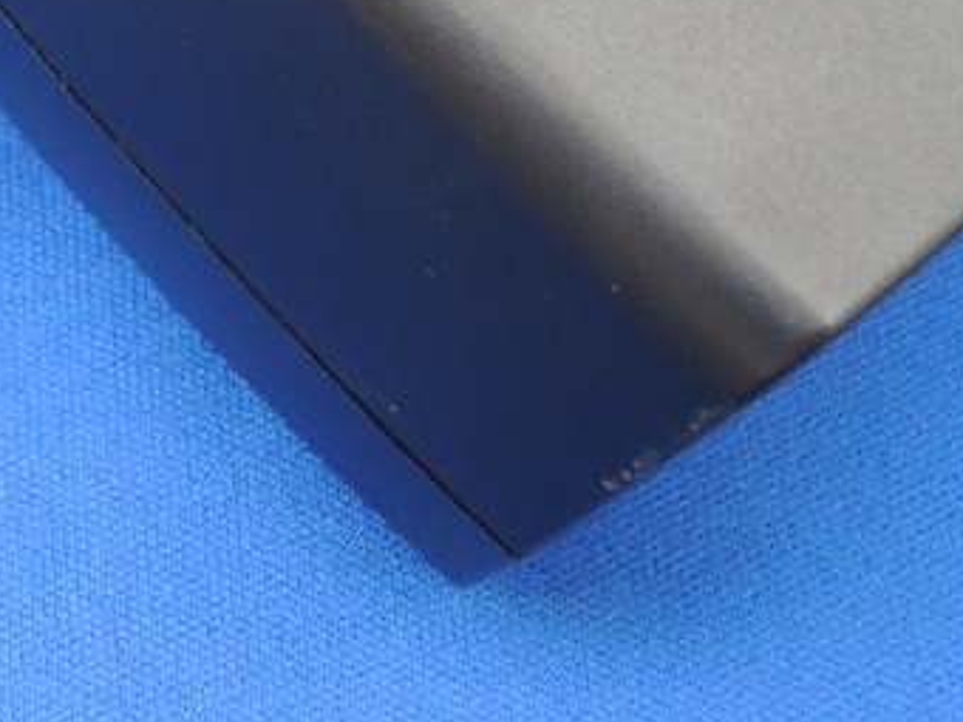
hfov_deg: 13.8
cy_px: -532
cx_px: -23
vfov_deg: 10.0
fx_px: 3923
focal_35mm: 141
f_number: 3.3
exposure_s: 1/40
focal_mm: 7.2
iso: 400
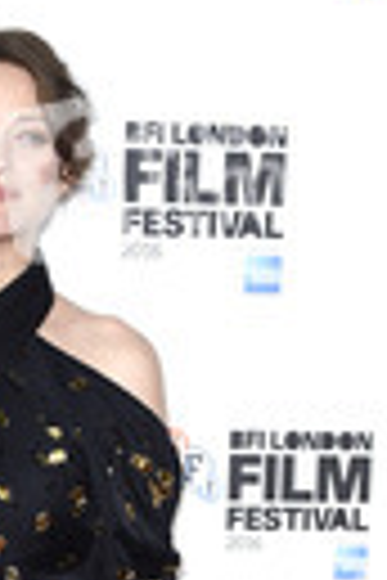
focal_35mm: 249
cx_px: -182
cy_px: 832
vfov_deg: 8.1
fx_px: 4015
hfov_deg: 5.5
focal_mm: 80
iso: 800
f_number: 5.6
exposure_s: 1/250
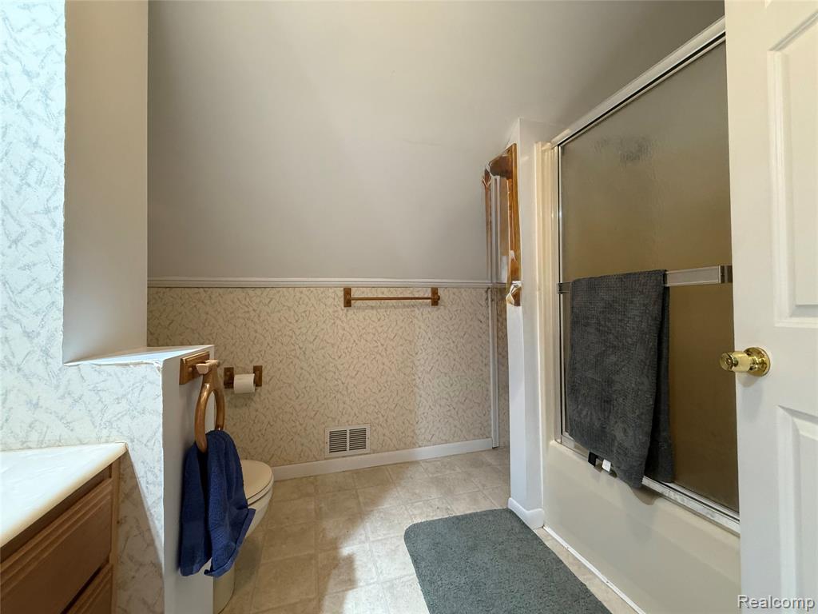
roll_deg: +0.8
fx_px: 331
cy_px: 307
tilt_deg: +1.2
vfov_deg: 85.7
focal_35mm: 14
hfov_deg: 102.1
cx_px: 409
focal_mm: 2.22
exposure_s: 1/60
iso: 320
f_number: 2.2
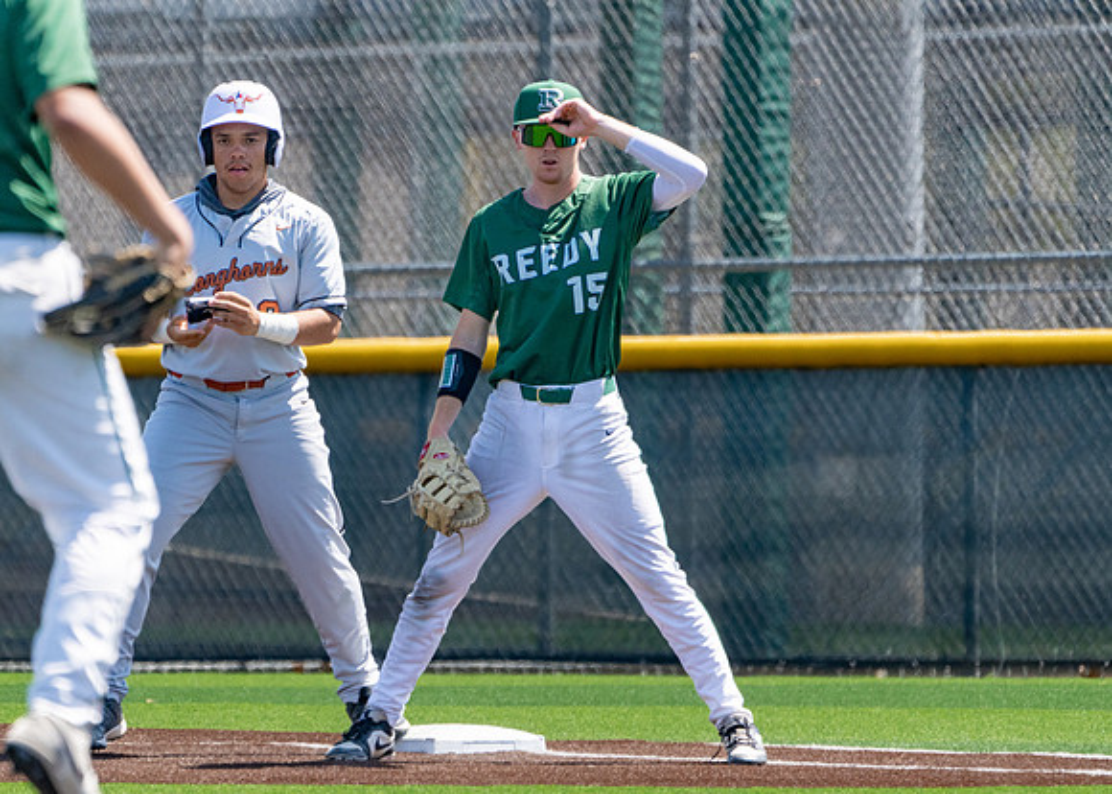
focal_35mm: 704
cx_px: 503
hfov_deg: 2.9
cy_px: 385
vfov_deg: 2.0
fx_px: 22227
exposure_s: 1/2000
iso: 1000
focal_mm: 560
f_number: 8
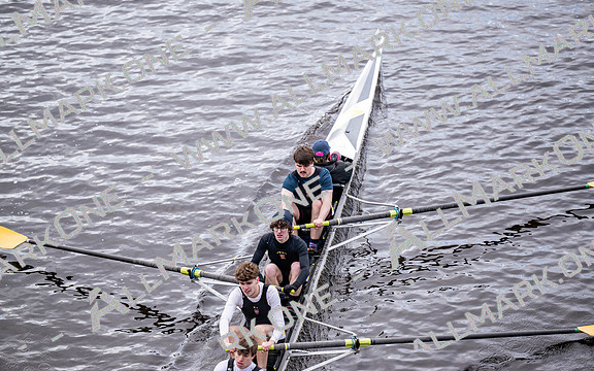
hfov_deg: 10.5
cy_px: 173
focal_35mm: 200
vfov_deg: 6.6
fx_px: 3238
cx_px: 298
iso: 900
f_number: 2.8
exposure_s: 1/2000
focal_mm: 195
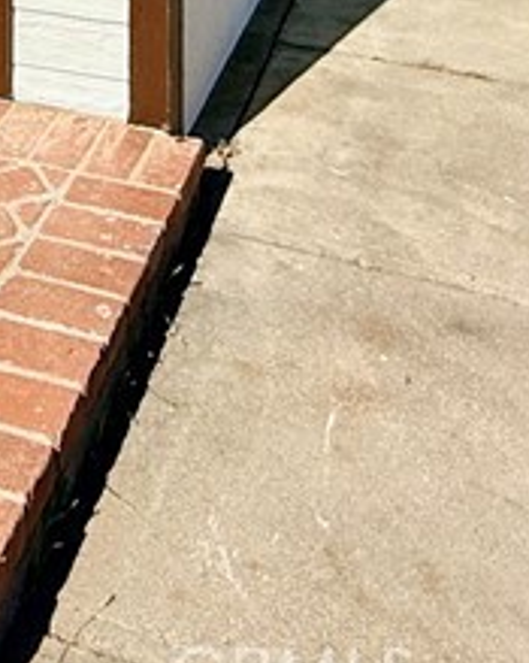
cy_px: -445
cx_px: 70
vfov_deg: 21.9
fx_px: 1253
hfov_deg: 23.3
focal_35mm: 64
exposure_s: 1/4425
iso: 50
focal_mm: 2.22
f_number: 2.2
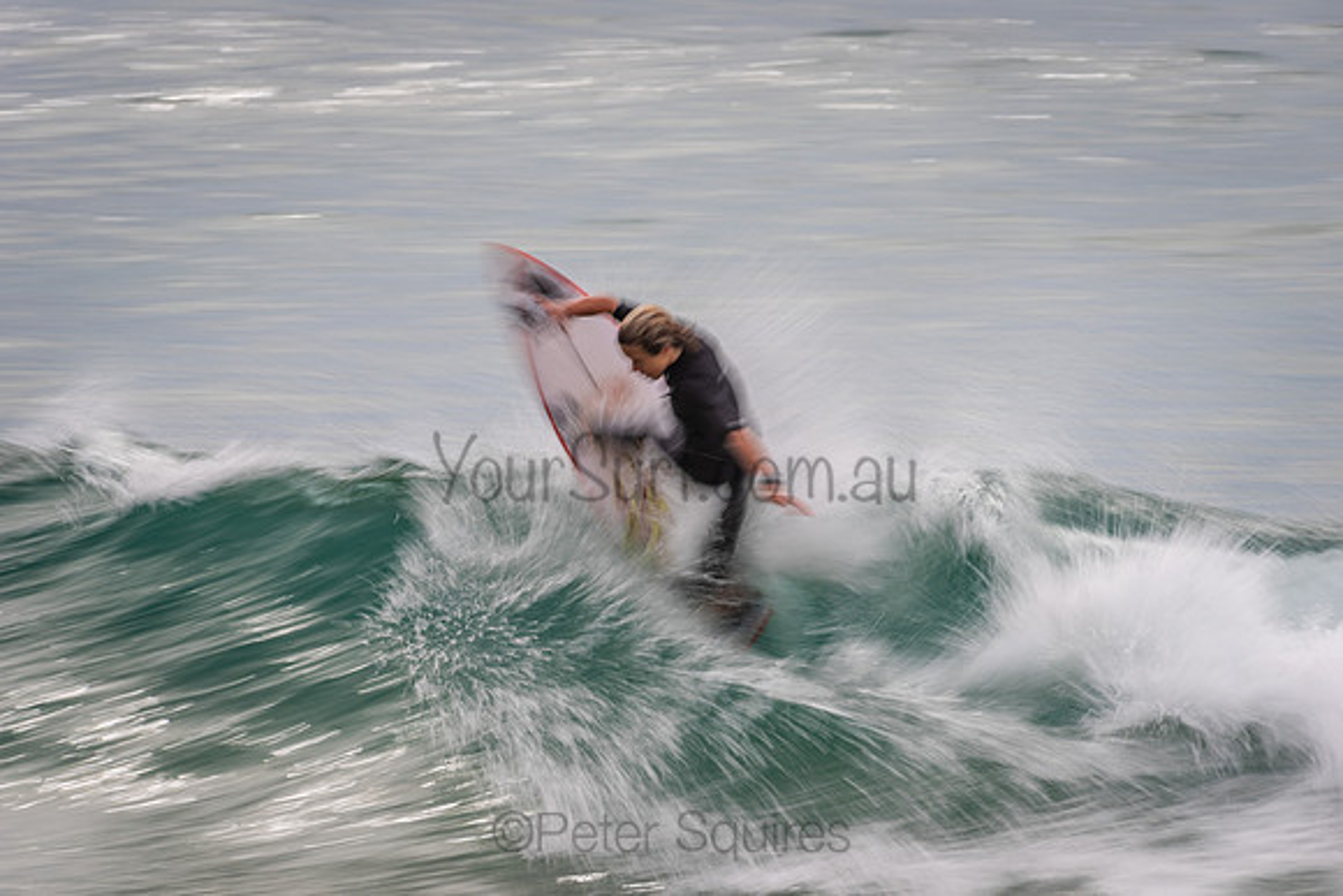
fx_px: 18656
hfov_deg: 4.1
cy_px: 448
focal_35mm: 500
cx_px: 672
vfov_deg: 2.8
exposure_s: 1/20
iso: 64
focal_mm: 500
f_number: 16
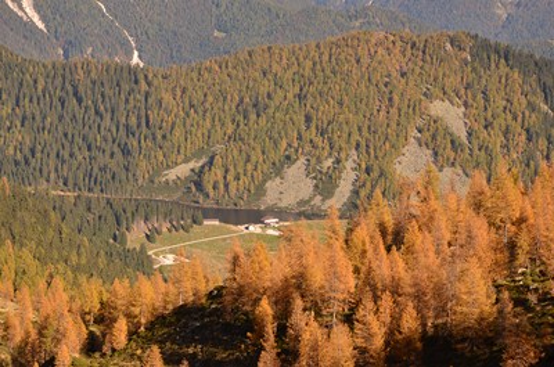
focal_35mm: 120
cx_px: 277
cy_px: 184
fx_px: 1843
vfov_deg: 11.4
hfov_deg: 17.1
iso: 200
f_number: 18
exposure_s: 1/100
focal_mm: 80
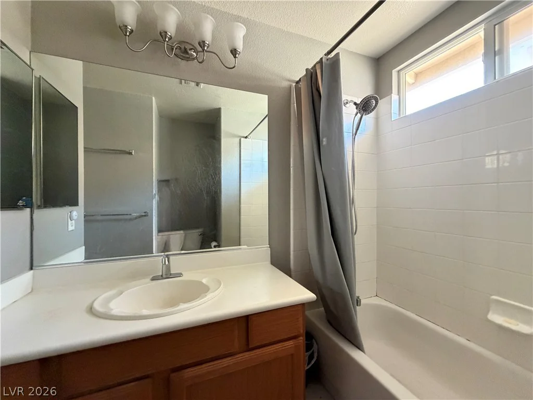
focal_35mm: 14
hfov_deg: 102.1
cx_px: 266
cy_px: 200
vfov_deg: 85.7
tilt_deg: -0.4
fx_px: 216
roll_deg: -0.6
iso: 640
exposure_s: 1/60
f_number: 2.2
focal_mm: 2.22
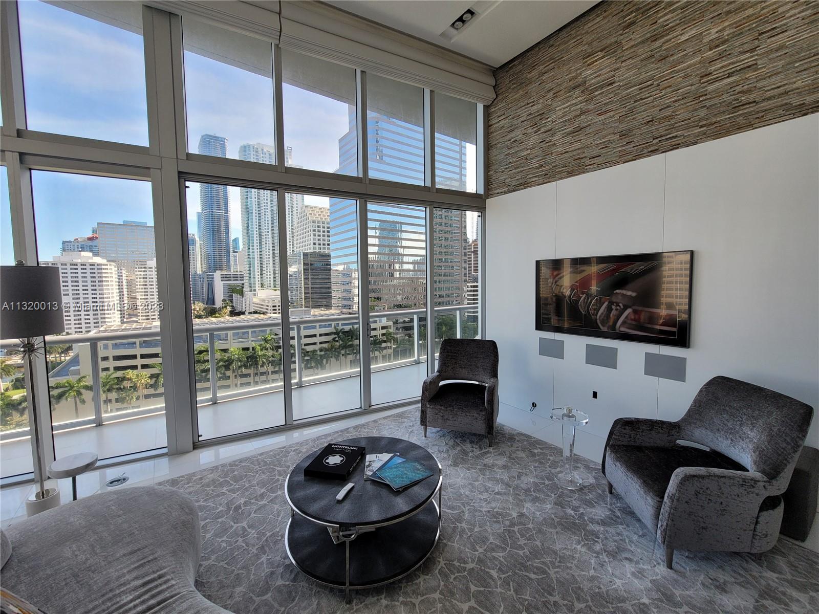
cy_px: 307
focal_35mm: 13
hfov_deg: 106.2
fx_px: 308
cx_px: 410
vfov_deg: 89.9
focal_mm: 2.2
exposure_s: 1/227
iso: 64
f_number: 2.2
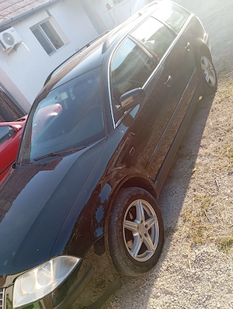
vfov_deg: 63.4
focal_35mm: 28
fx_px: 250
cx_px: 116
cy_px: 154
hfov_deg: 49.9
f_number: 1.8
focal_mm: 4.25
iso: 52
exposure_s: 1/250
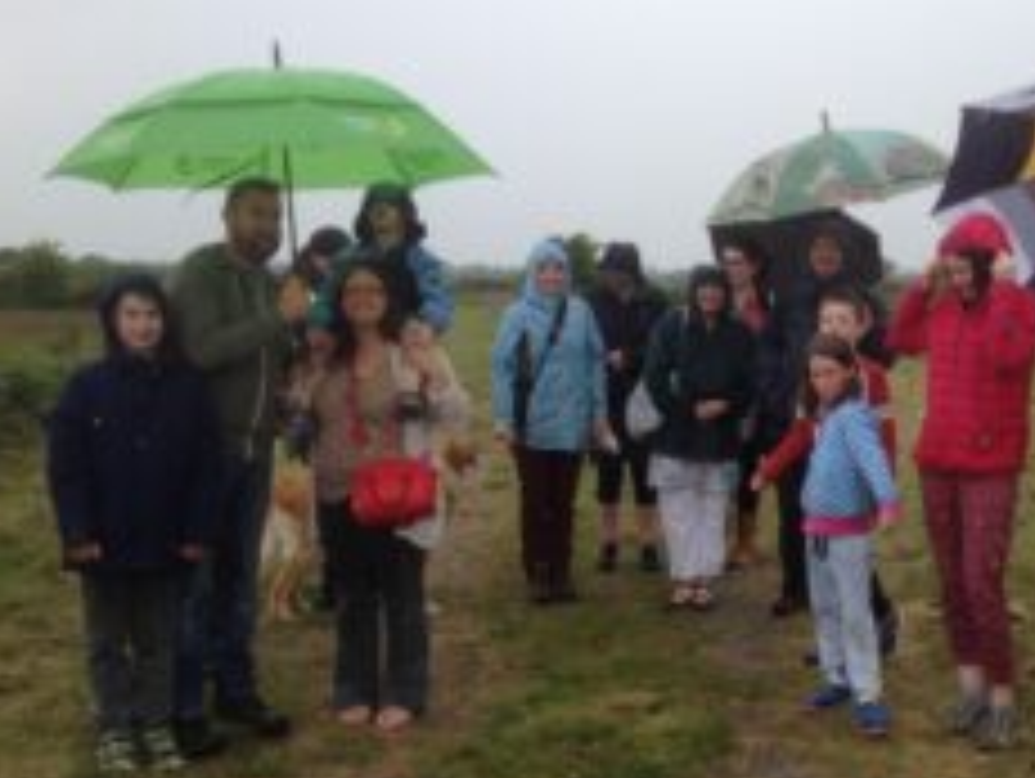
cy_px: 402
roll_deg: -0.1
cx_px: 756
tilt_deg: -3.6
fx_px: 1706
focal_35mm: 57
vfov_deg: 25.7
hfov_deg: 33.2
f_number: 2.4
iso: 50
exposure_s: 1/334
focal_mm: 4.28
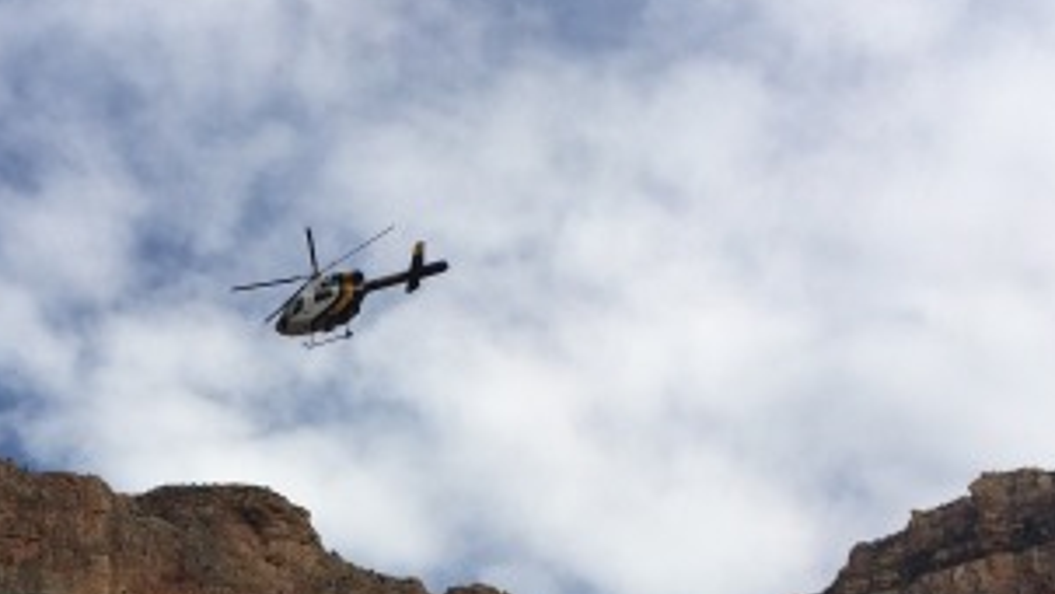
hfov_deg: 30.8
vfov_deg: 17.6
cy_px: 591
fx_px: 1875
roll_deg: +3.7
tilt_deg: +33.2
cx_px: 241
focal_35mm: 67
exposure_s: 1/3425
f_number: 2.2
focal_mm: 4.15
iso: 32
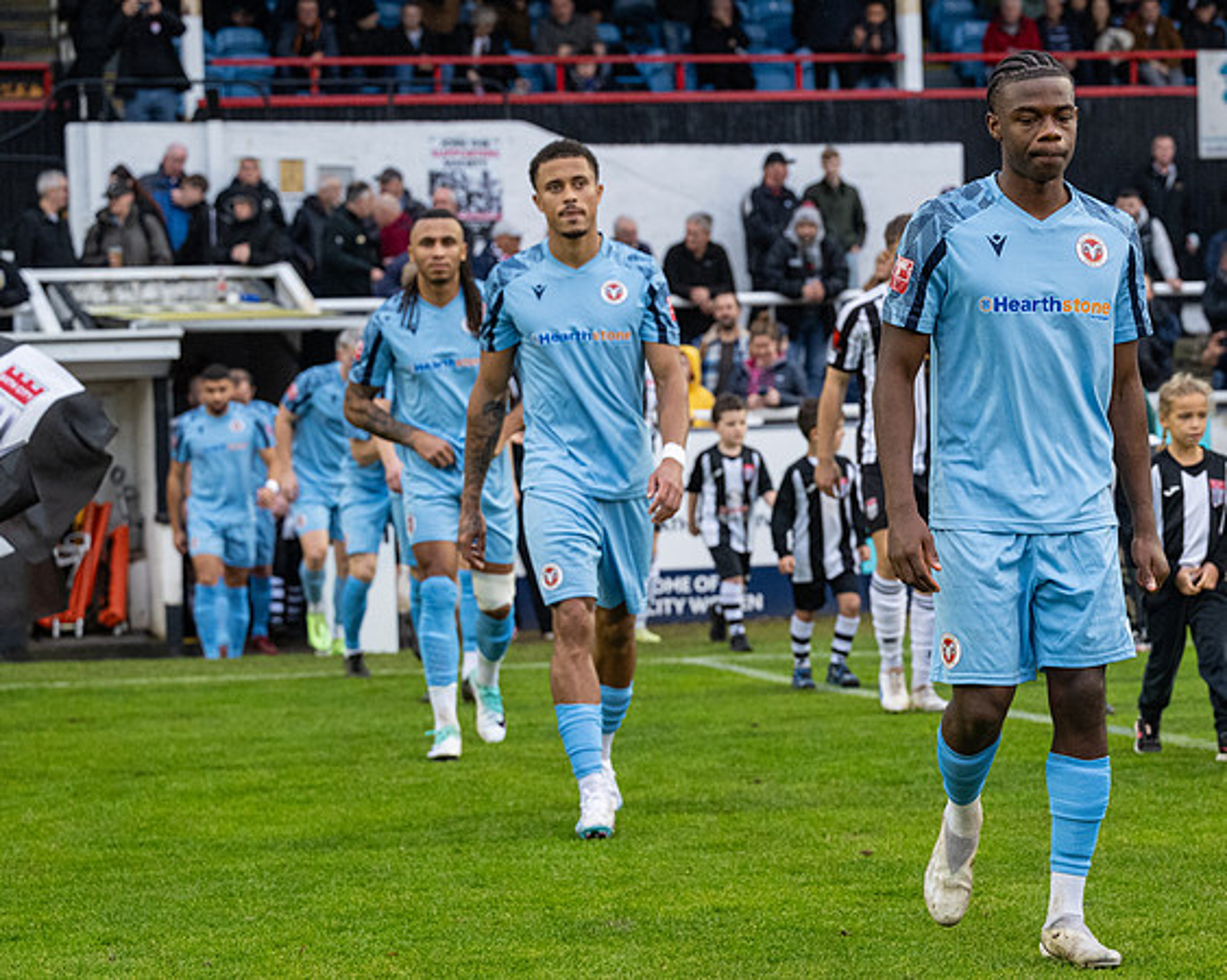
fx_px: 4045
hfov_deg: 17.1
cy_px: 574
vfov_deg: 13.8
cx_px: 950
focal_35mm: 111
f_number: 4
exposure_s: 1/500
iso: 2000
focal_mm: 70
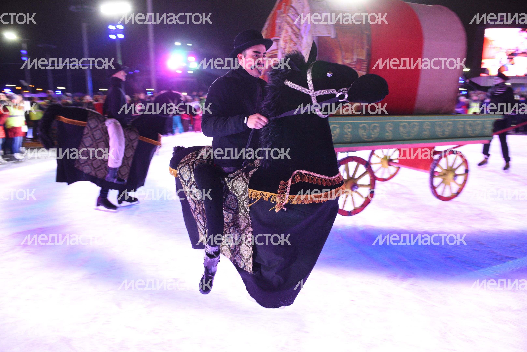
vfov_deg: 53.2
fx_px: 351
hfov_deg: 73.7
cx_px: 264
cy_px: 176
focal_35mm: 24
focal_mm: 24
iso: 2000
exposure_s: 1/60
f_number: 4.5
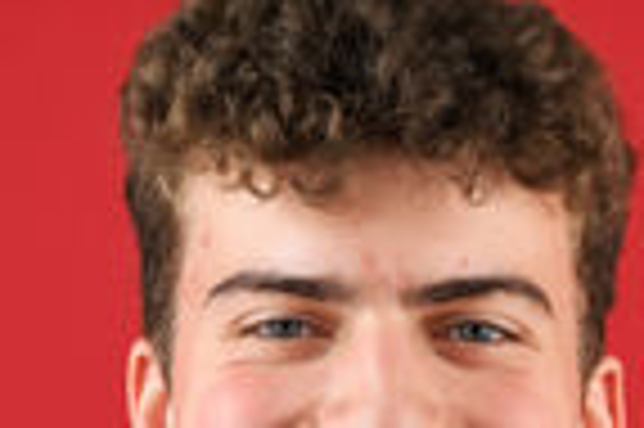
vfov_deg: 6.7
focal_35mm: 200
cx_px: 387
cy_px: 784
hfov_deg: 10.3
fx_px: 3574
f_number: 9
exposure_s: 1/125
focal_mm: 46
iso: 640
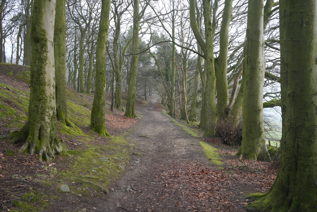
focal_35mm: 28
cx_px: 158
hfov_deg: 65.5
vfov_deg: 46.4
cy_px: 106
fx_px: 247
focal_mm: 28
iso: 250
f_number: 4
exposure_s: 1/160
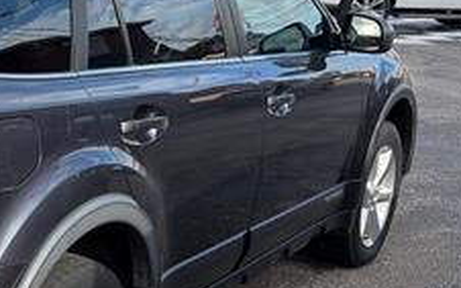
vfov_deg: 16.7
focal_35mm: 78
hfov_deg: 23.3
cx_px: -147
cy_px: 151
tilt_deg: -12.7
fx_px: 979
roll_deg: -0.2
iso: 50
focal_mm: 5.96
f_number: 1.6
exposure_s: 1/1175
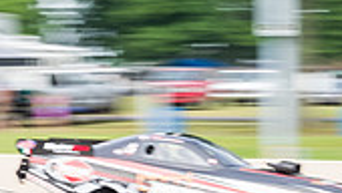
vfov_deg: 4.4
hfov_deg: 7.7
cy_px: 156
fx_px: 2532
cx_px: -78
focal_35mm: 279
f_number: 9
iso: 400
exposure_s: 1/125
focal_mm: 52
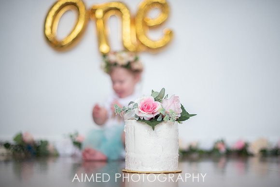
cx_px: 146
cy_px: 97
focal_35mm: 52
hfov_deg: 37.9
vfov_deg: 25.8
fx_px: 408
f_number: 1.4
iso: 200
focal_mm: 50
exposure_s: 1/320
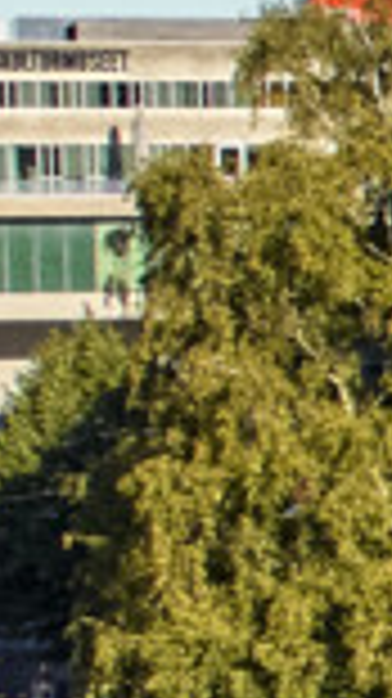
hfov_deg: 4.4
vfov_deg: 11.0
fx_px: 3609
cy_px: 538
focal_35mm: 195
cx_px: 2501
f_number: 2.8
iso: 100
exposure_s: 1/1600
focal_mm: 8.38
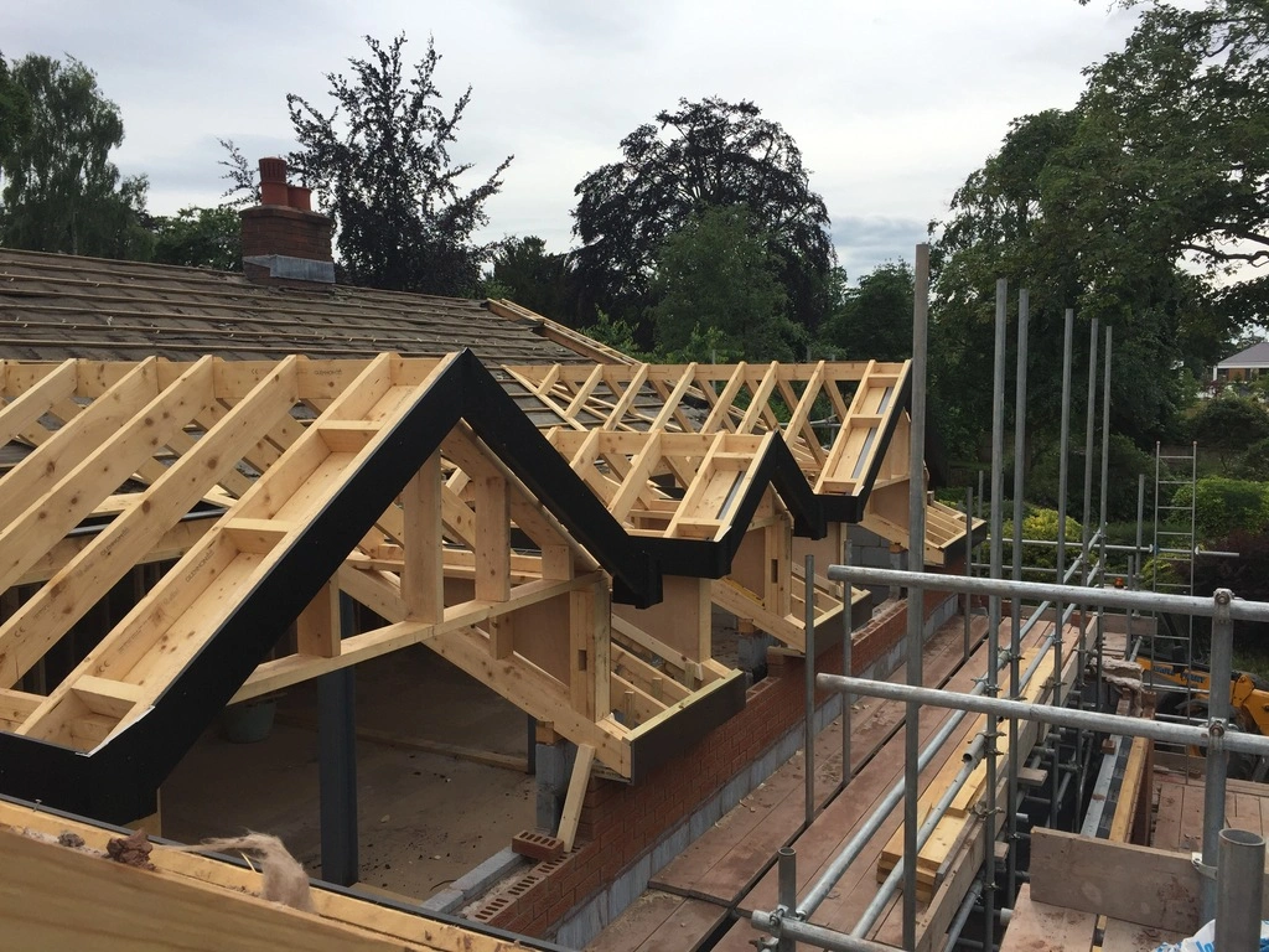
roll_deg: -0.6
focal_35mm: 29
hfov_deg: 61.7
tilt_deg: -4.1
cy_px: 476
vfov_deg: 48.2
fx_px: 1063
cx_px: 634
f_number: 2.2
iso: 32
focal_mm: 4.15
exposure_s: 1/1980
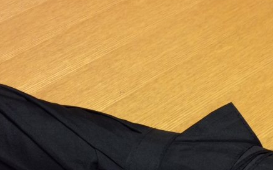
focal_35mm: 64
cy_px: 167
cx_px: 187
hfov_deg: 31.7
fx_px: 476
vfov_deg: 19.8
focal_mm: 3.3
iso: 80
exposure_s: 1/24
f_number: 2.4
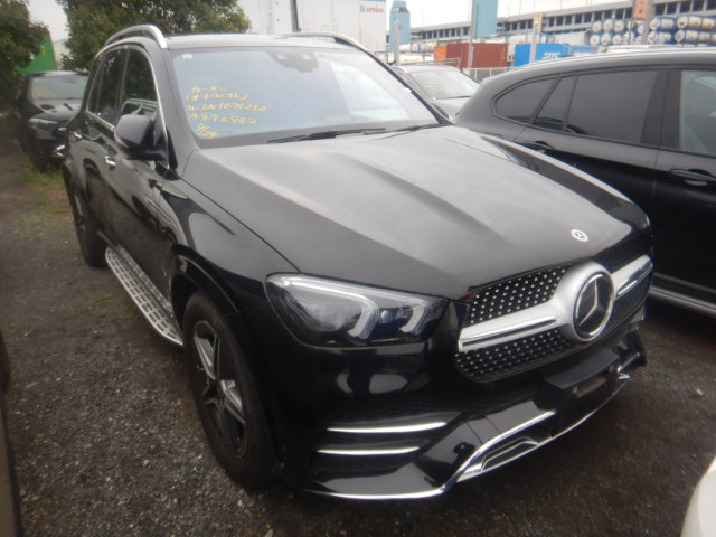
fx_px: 496
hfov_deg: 71.6
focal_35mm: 24
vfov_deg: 56.8
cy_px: 268
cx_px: 358
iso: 125
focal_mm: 4.3
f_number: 2.8
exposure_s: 1/50
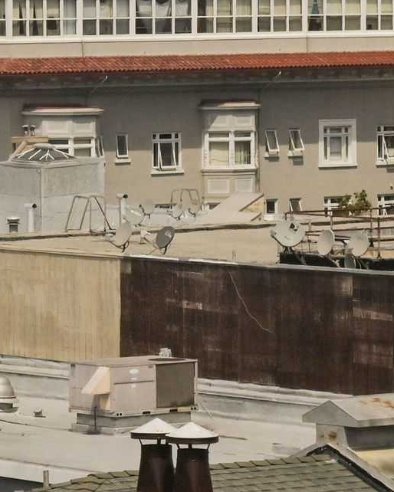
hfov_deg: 5.0
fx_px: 4473
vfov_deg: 6.3
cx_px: -123
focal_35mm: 307
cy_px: -8
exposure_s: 1/2500
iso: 400
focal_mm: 70
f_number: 11
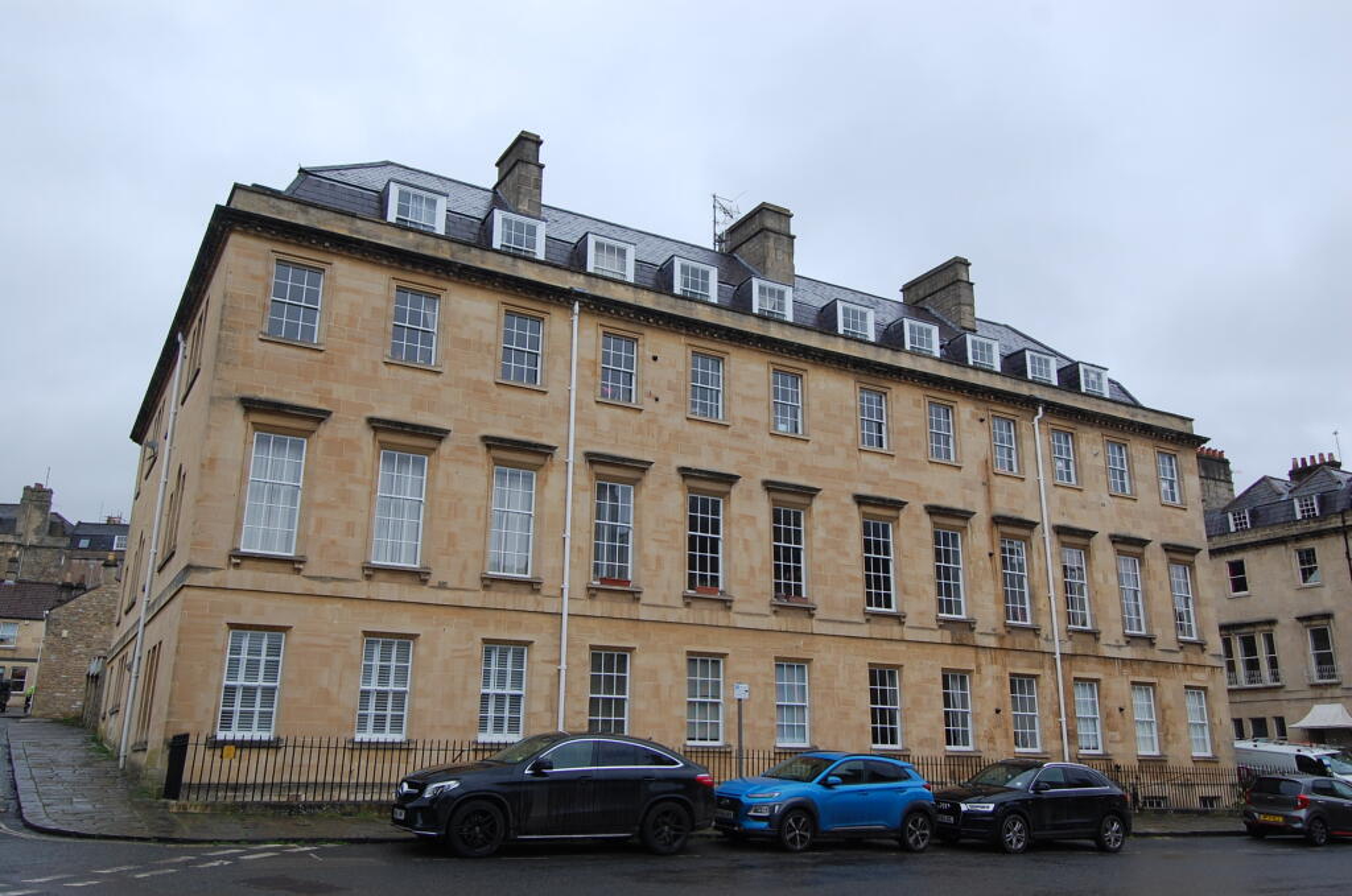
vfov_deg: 45.5
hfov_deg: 64.6
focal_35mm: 28
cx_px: 676
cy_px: 448
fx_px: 1068
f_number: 6.3
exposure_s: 1/160
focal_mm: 19
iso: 200
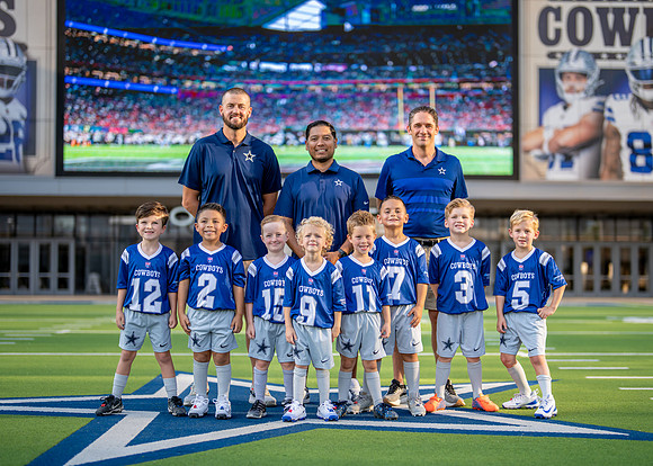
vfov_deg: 23.8
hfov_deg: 32.9
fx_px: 1106
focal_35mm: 60
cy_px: 259
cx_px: 345
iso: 125
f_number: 1.2
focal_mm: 50
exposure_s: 1/2500
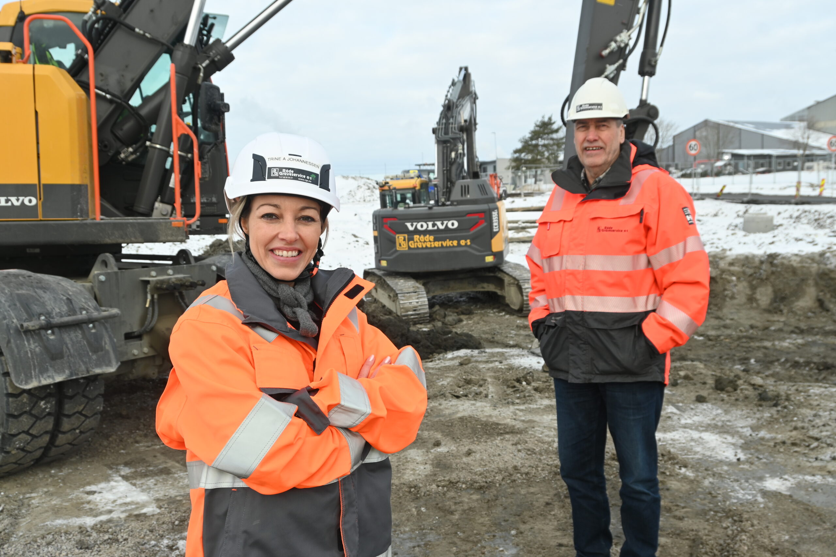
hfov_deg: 56.1
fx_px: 784
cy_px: 278
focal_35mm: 34
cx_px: 418
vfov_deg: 39.2
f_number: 5.6
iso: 160
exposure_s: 1/250
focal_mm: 22.5
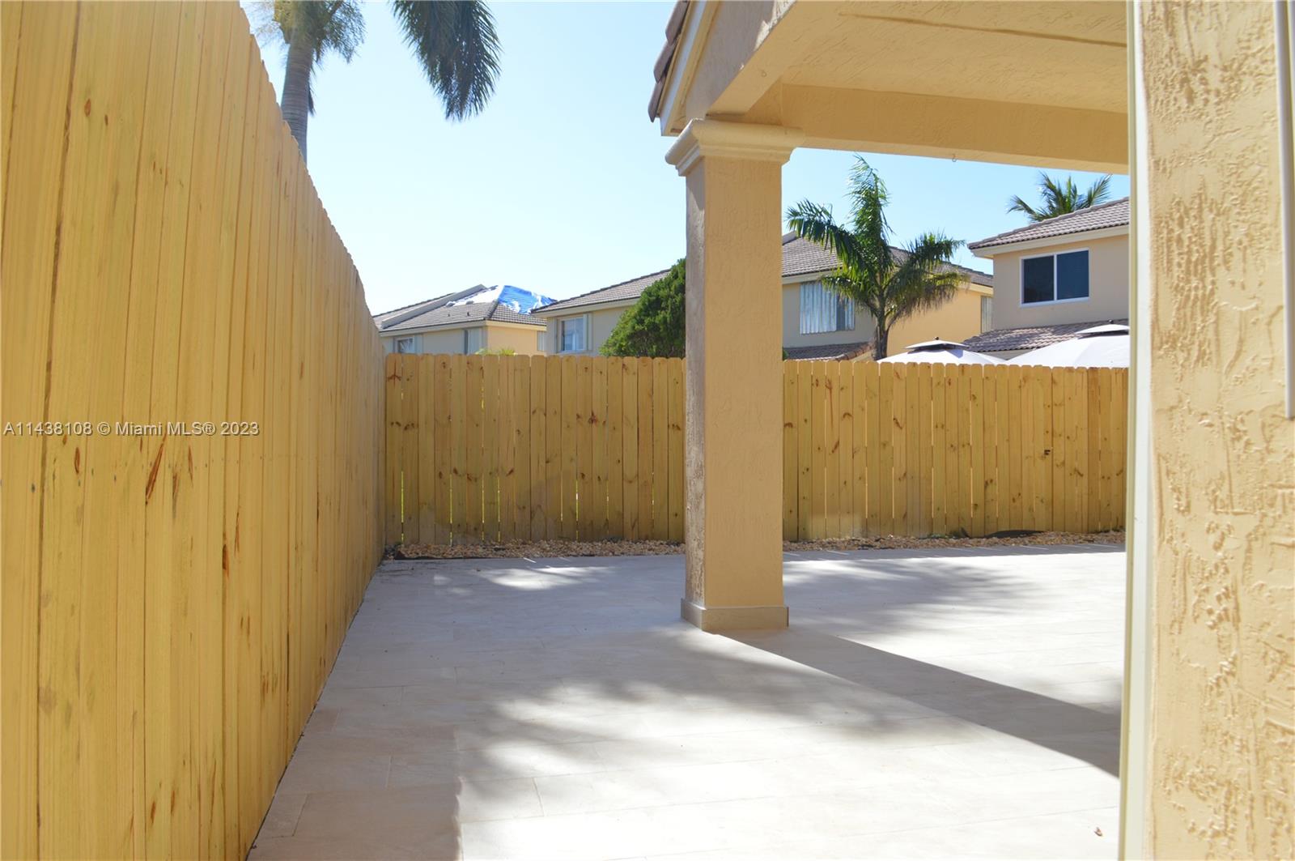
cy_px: 430
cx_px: 648
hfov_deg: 67.4
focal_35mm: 27
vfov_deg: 47.8
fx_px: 970
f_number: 8
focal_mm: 18
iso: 100
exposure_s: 1/250
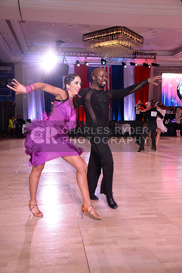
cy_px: 136
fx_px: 266
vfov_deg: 54.5
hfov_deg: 37.7
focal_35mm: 35
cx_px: 91
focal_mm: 35
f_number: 5
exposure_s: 1/250
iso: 2000
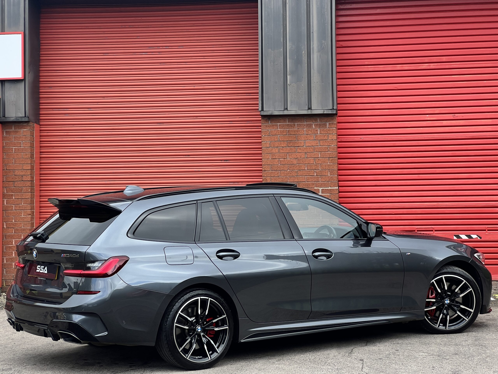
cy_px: 187
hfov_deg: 25.3
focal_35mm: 77
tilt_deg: +3.0
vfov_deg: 19.1
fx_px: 1108
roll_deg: +0.3
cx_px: 249
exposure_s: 1/204
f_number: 2.8
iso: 32
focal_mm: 9
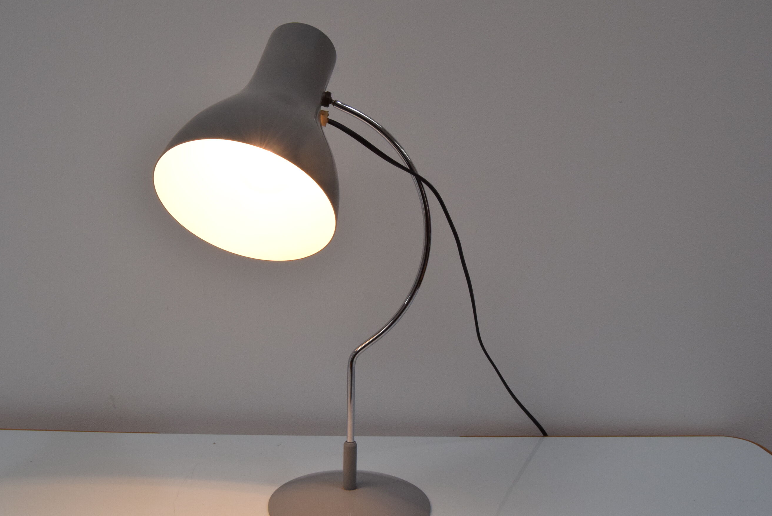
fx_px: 699
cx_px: 351
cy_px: 273
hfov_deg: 57.7
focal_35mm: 33
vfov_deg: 40.5
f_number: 13
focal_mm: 19
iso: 1600
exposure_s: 1/100
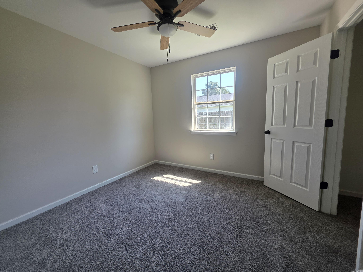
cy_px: 136
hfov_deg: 106.2
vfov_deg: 89.9
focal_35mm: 13
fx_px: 136
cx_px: 182
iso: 40
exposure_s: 1/120
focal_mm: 2.2
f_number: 1.9
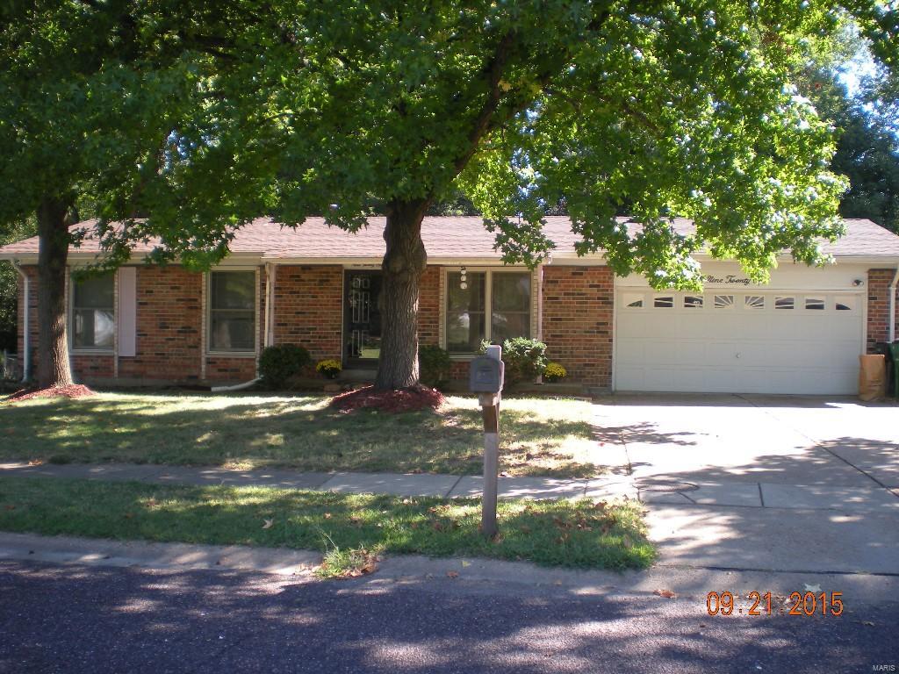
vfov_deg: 37.7
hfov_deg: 49.0
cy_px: 337
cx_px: 450
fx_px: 987
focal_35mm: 38
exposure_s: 1/103
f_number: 3.1
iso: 64
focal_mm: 6.3
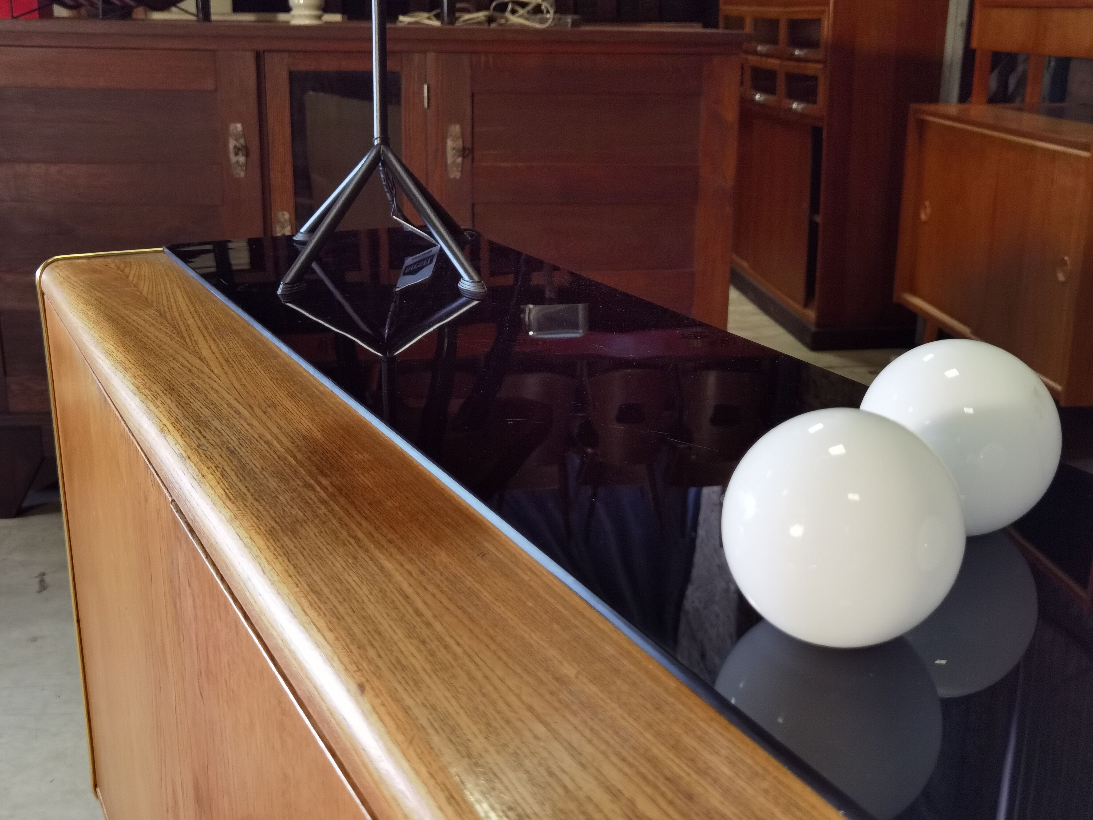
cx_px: 546
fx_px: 1231
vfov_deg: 36.8
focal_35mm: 39
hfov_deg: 47.9
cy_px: 410
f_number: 1.9
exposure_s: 1/50
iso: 160
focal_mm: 6.71
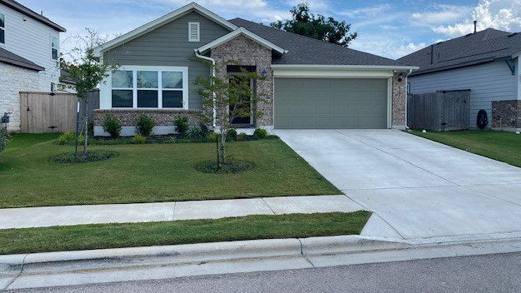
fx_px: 401
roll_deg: -0.6
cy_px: 131
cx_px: 260
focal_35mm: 29
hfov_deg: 66.1
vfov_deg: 40.2
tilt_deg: -1.1
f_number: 1.8
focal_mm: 4.25
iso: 32
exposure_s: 1/2513
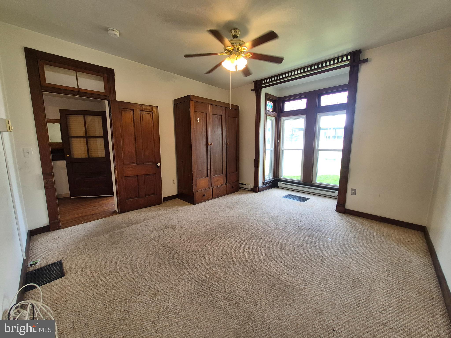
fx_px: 169
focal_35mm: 13
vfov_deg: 89.9
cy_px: 169
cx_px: 226
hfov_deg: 106.2
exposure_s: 1/60
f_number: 2.2
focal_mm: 1.74
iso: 50
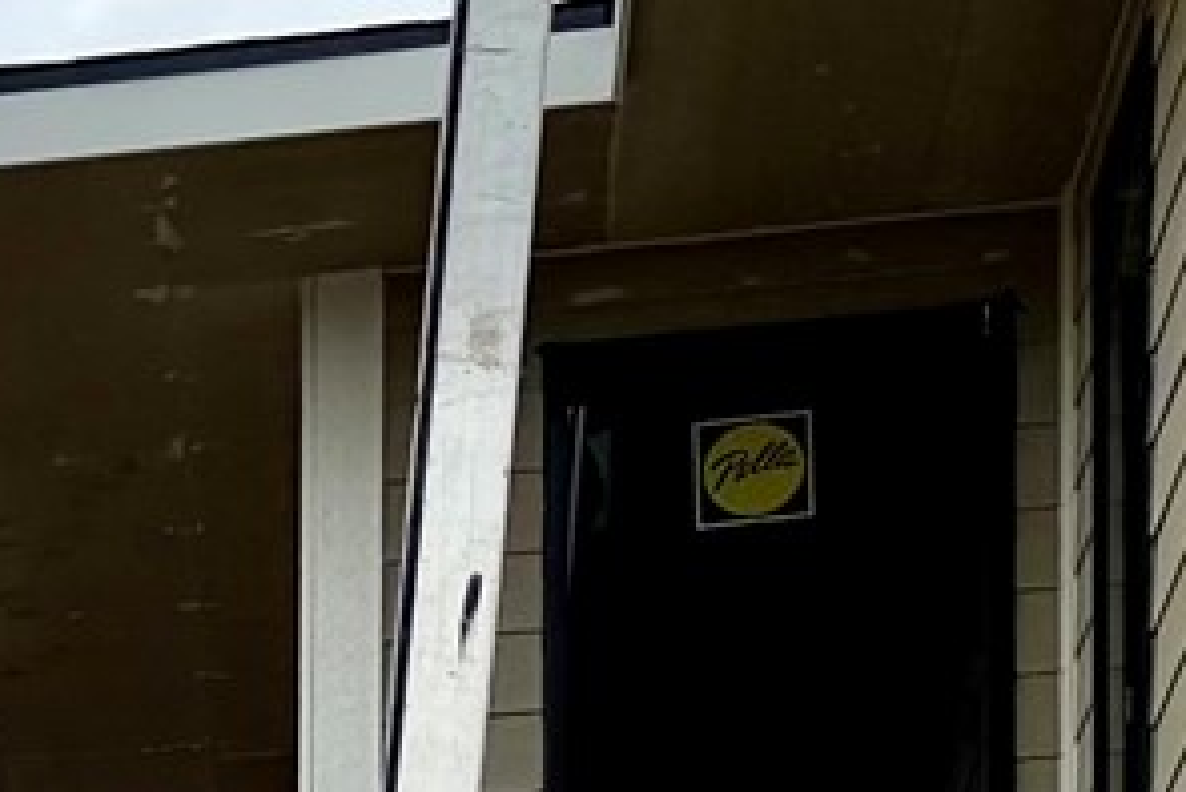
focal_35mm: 173
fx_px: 5702
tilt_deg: +3.1
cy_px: 2119
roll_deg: -1.2
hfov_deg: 10.0
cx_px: -1886
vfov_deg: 7.3
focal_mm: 6.76
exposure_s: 1/4405
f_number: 1.78
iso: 80
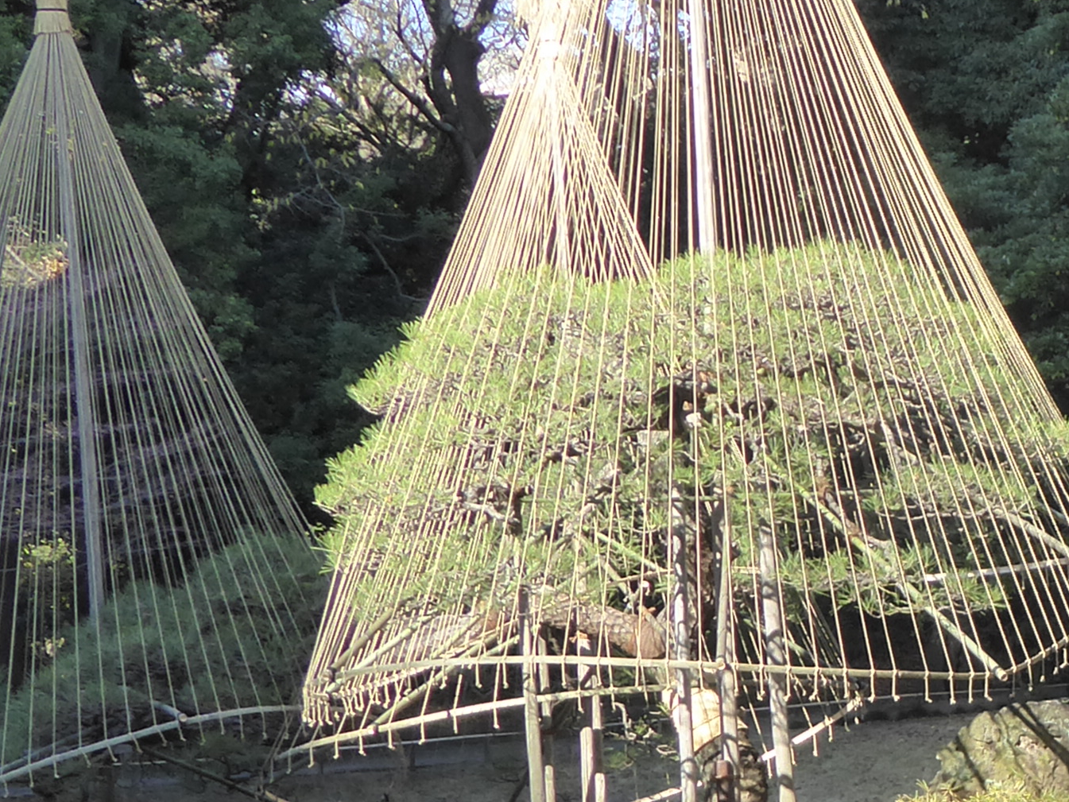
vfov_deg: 10.4
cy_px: 697
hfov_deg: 13.6
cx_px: 1188
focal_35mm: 142
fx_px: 4386
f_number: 3.7
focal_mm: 6.7
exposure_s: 1/250
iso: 200
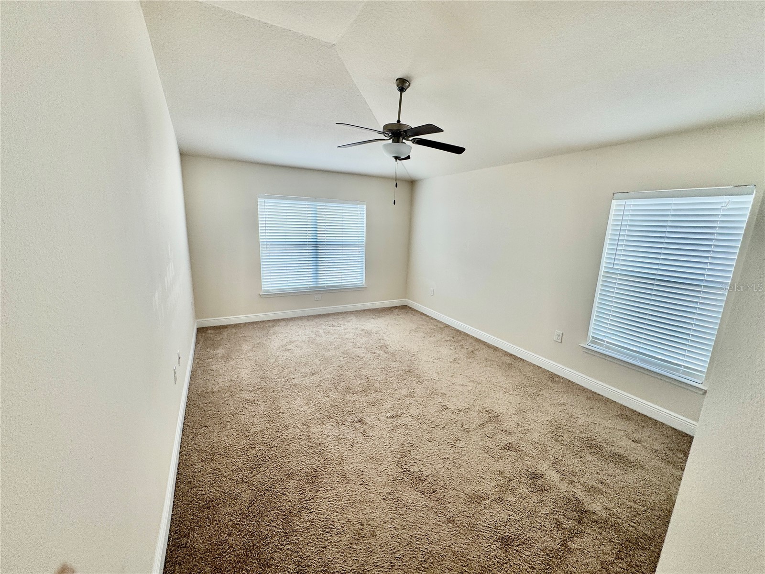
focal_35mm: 14
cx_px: 382
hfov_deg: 102.1
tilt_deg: -12.2
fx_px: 309
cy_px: 287
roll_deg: -2.2
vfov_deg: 85.7
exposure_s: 1/99
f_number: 2.2
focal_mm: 2.22
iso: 80
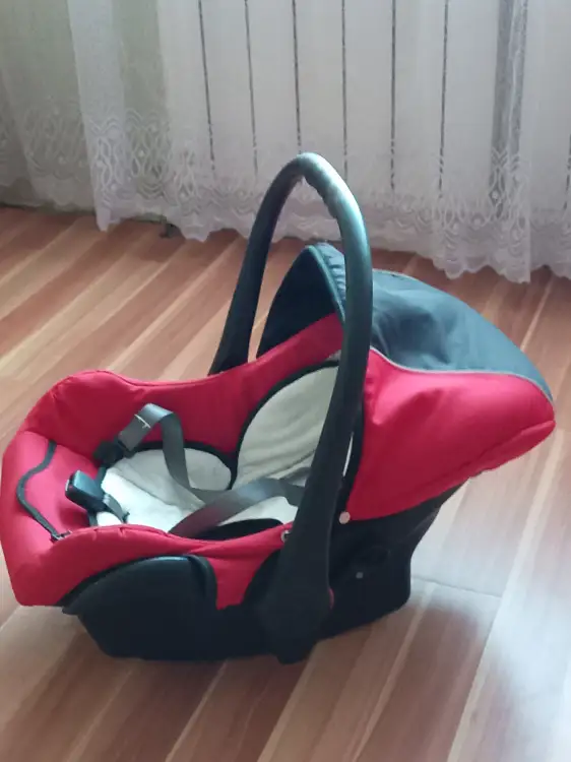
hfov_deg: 29.1
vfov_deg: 38.2
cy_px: 381
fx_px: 1100
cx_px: 286
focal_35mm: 50
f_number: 1.8
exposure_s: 1/20
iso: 1317
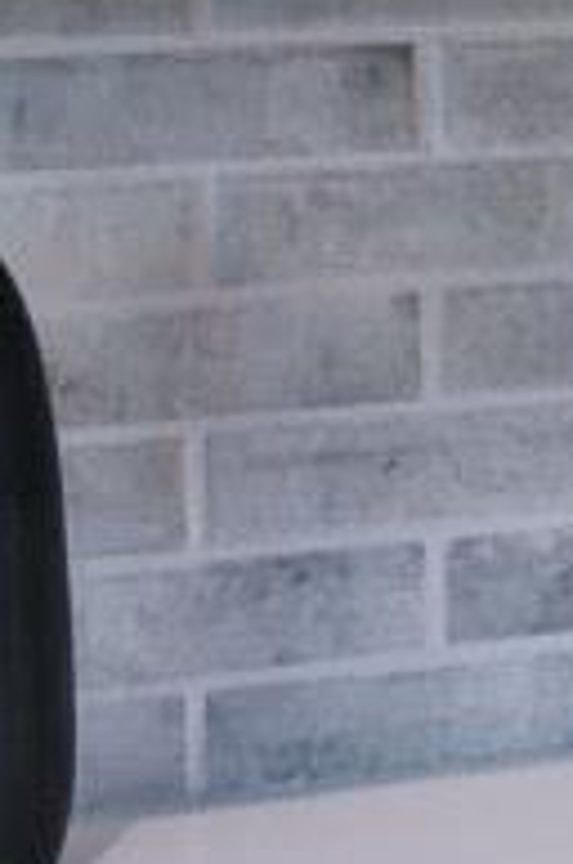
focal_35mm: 109
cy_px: -134
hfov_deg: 8.6
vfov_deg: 18.0
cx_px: 2064
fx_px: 2612
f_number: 4
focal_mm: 14
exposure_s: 1/60
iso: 280
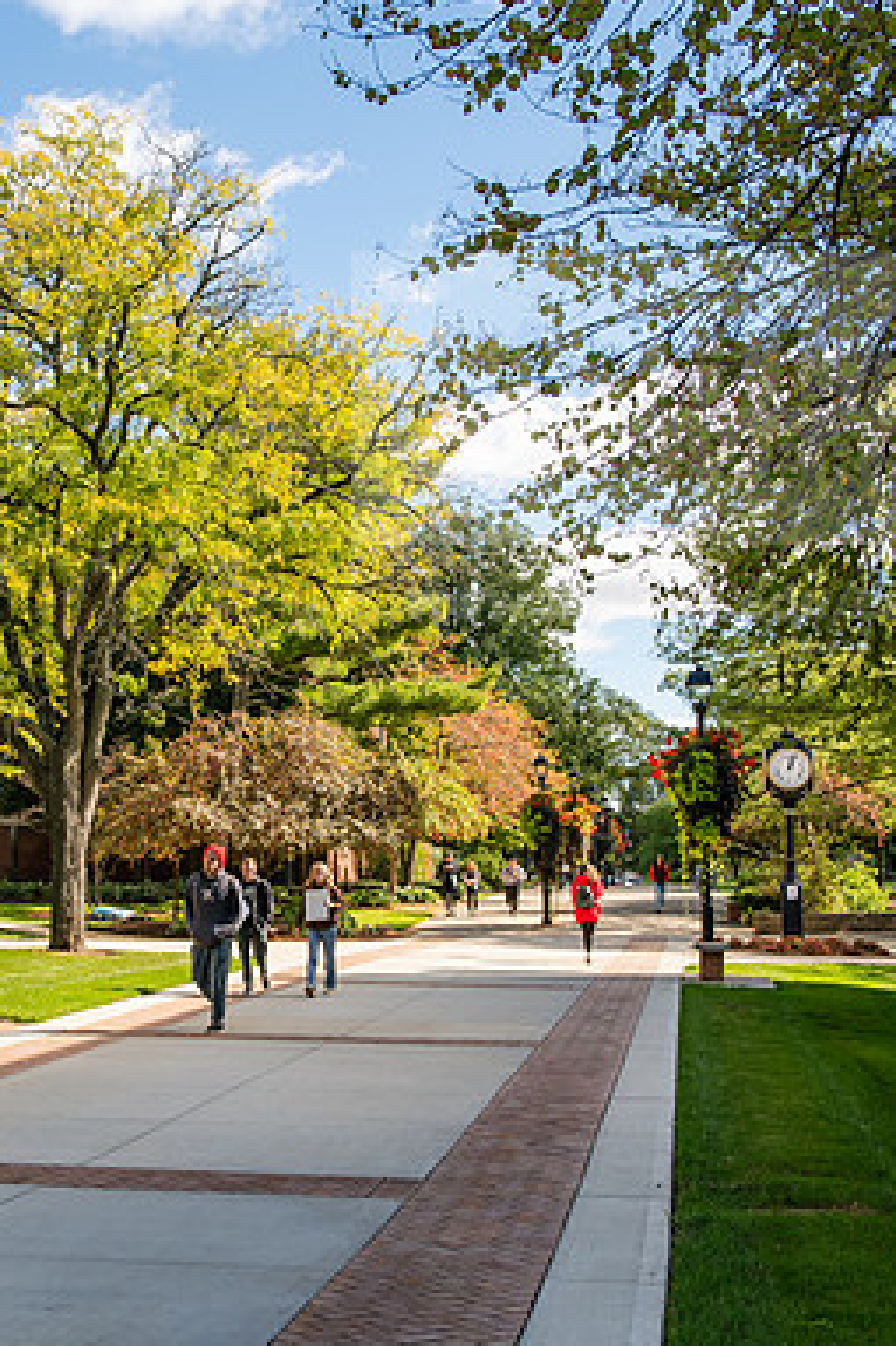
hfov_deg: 25.3
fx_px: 1980
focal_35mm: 53
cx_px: 246
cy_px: 677
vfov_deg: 37.5
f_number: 5.6
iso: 160
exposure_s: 1/320
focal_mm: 35
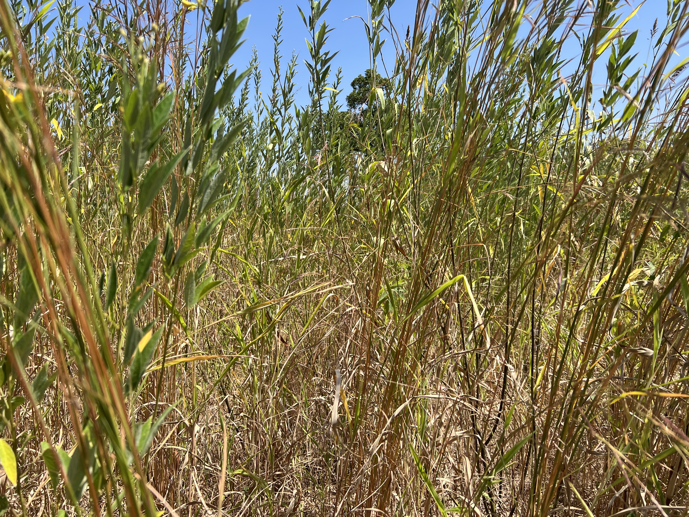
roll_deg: +2.8
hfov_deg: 67.3
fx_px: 518
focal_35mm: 26
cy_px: 258
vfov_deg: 53.1
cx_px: 344
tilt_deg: -4.8
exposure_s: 1/2762
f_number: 1.5
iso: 50
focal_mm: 5.7
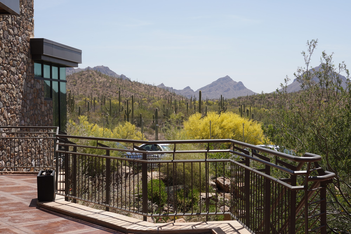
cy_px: 117
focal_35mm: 60
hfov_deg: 33.4
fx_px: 585
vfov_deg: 22.6
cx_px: 176
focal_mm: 60
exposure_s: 1/100
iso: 100
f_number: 14
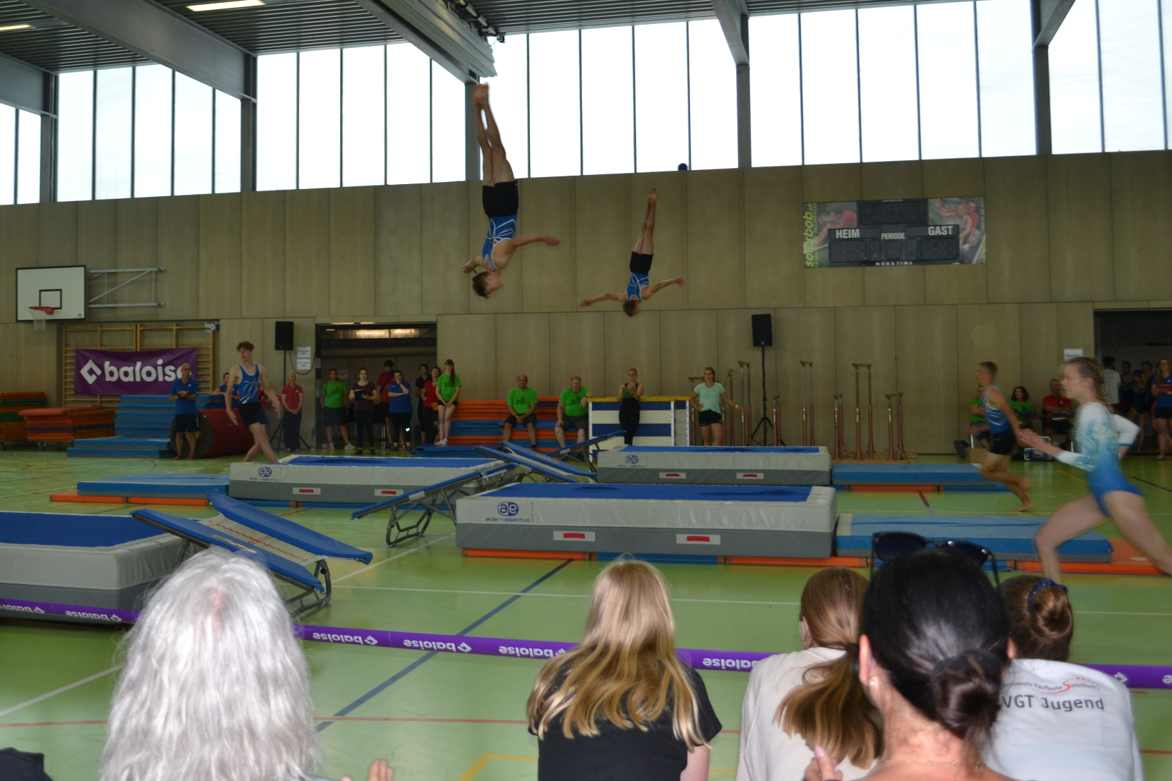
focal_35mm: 37
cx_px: 496
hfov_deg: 51.7
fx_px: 1204
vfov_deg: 35.8
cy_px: 326
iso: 140
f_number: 4
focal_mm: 20
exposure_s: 1/125
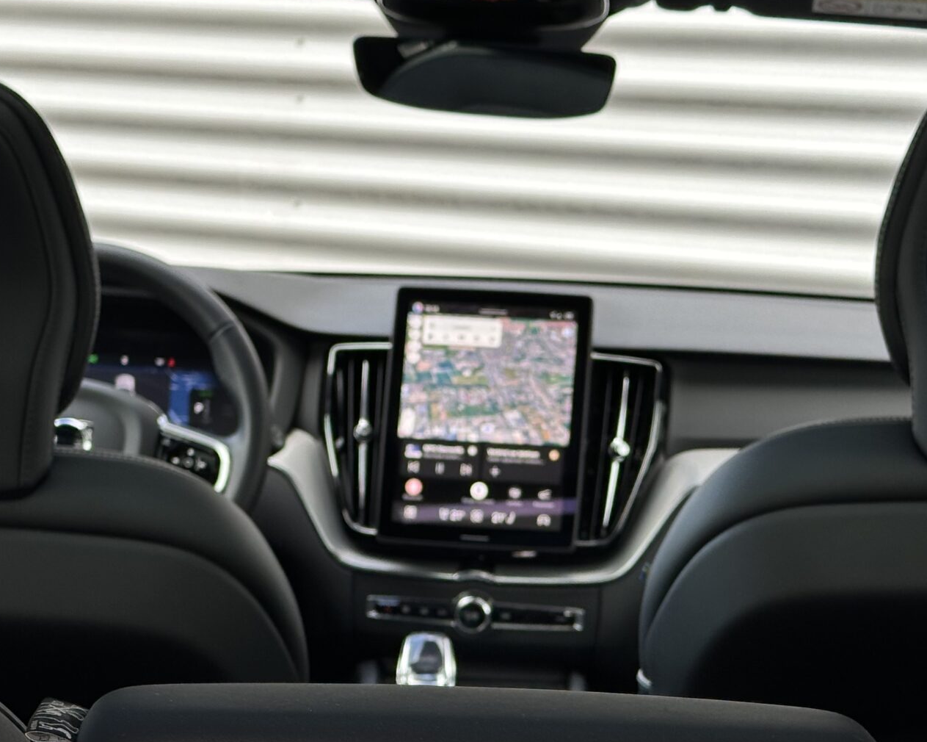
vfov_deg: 16.1
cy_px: 602
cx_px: 506
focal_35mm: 95
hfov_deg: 20.2
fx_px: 2606
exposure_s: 1/200
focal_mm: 6.86
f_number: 1.78
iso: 50
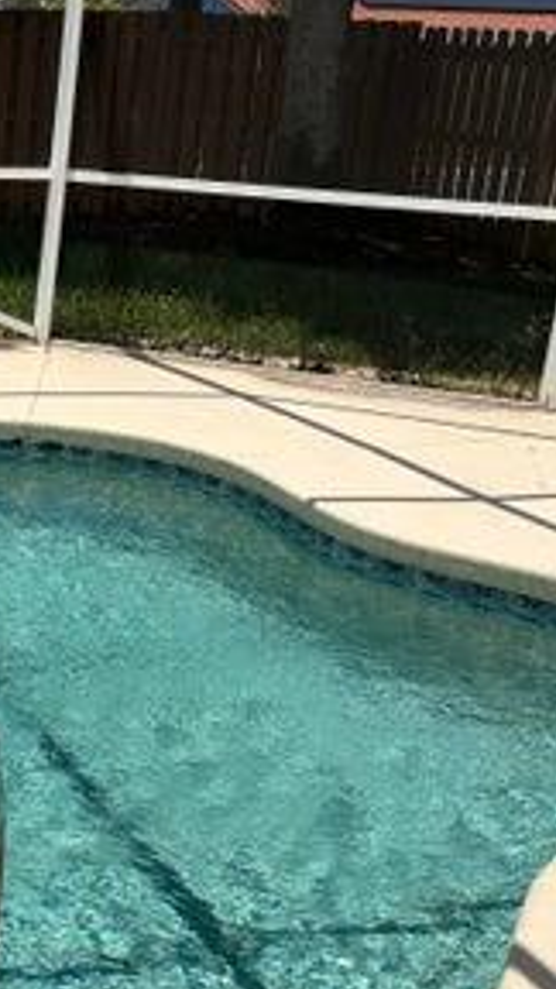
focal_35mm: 63
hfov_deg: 17.3
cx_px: -264
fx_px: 1651
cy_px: 587
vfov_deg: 33.2
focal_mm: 5.96
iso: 50
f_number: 1.6
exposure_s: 1/5348
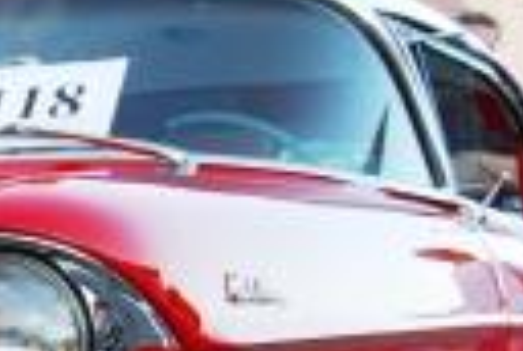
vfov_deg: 9.9
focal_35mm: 136
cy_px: 484
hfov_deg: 13.8
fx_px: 1980
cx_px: -335
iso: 200
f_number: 5.6
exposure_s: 1/125
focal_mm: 26
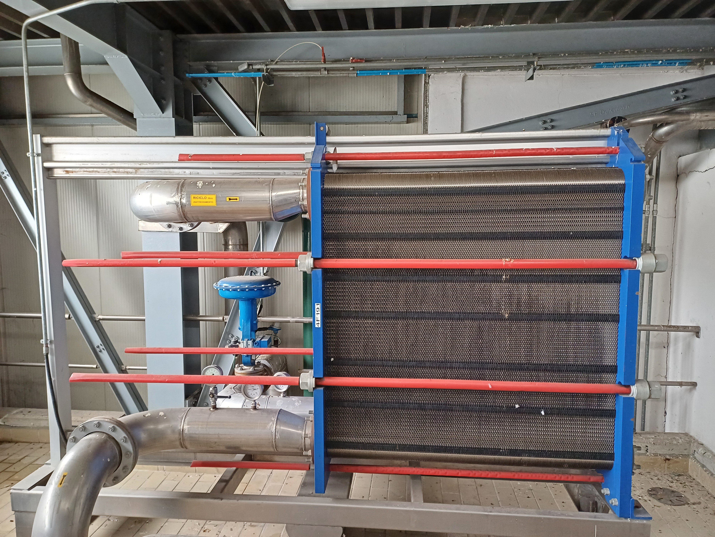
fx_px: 516
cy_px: 268
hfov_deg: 69.4
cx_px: 358
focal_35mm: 25
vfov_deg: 54.9
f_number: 1.8
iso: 400
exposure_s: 1/50
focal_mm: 4.65
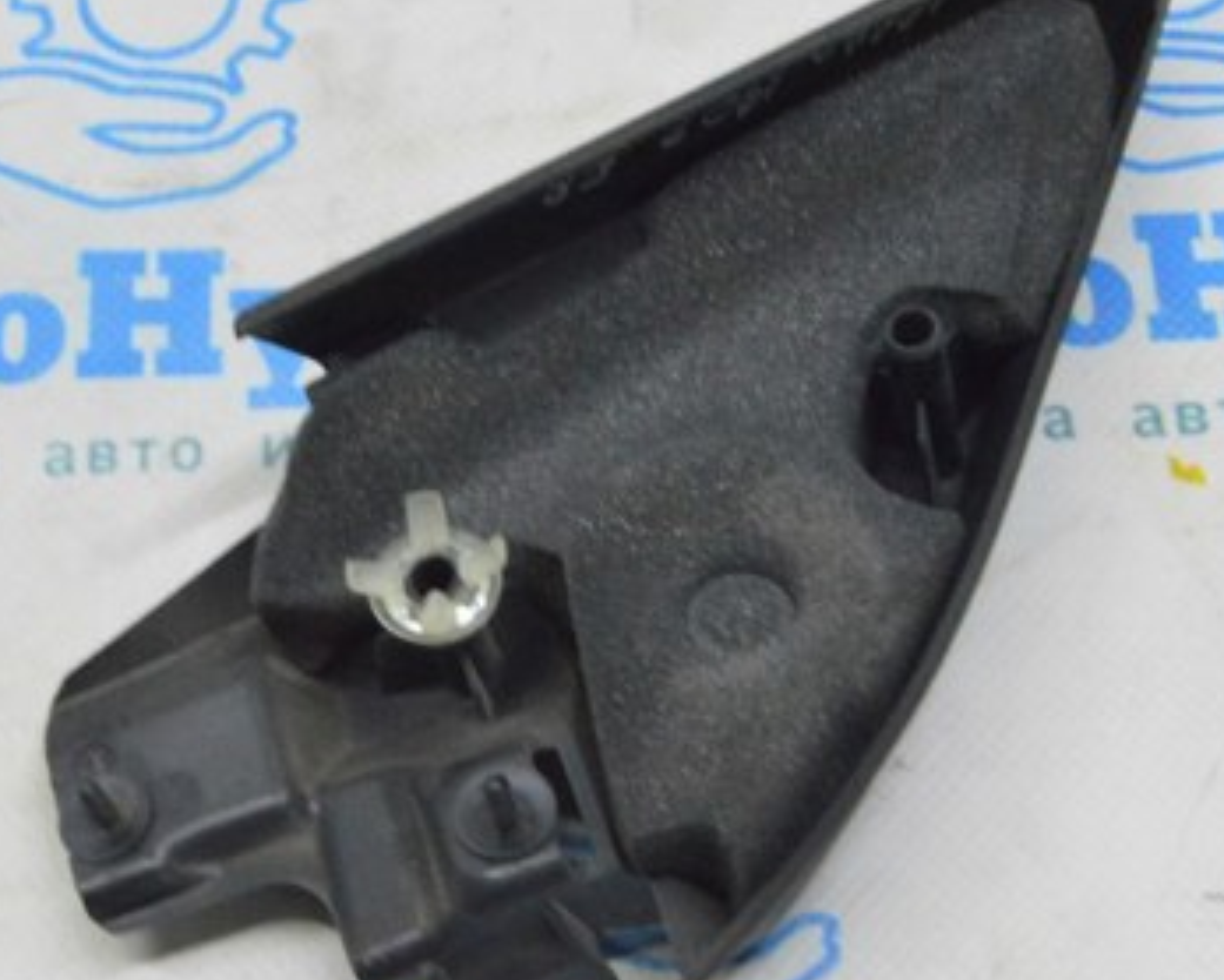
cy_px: 421
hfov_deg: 23.0
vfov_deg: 18.5
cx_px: 483
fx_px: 3008
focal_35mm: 83
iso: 6400
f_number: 20
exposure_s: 1/20
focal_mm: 32
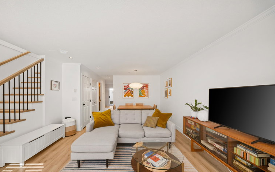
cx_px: 131
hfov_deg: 109.3
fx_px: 97
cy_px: 96
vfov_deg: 82.5
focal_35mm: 13
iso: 400
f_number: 7.1
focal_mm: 12
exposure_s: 1/20
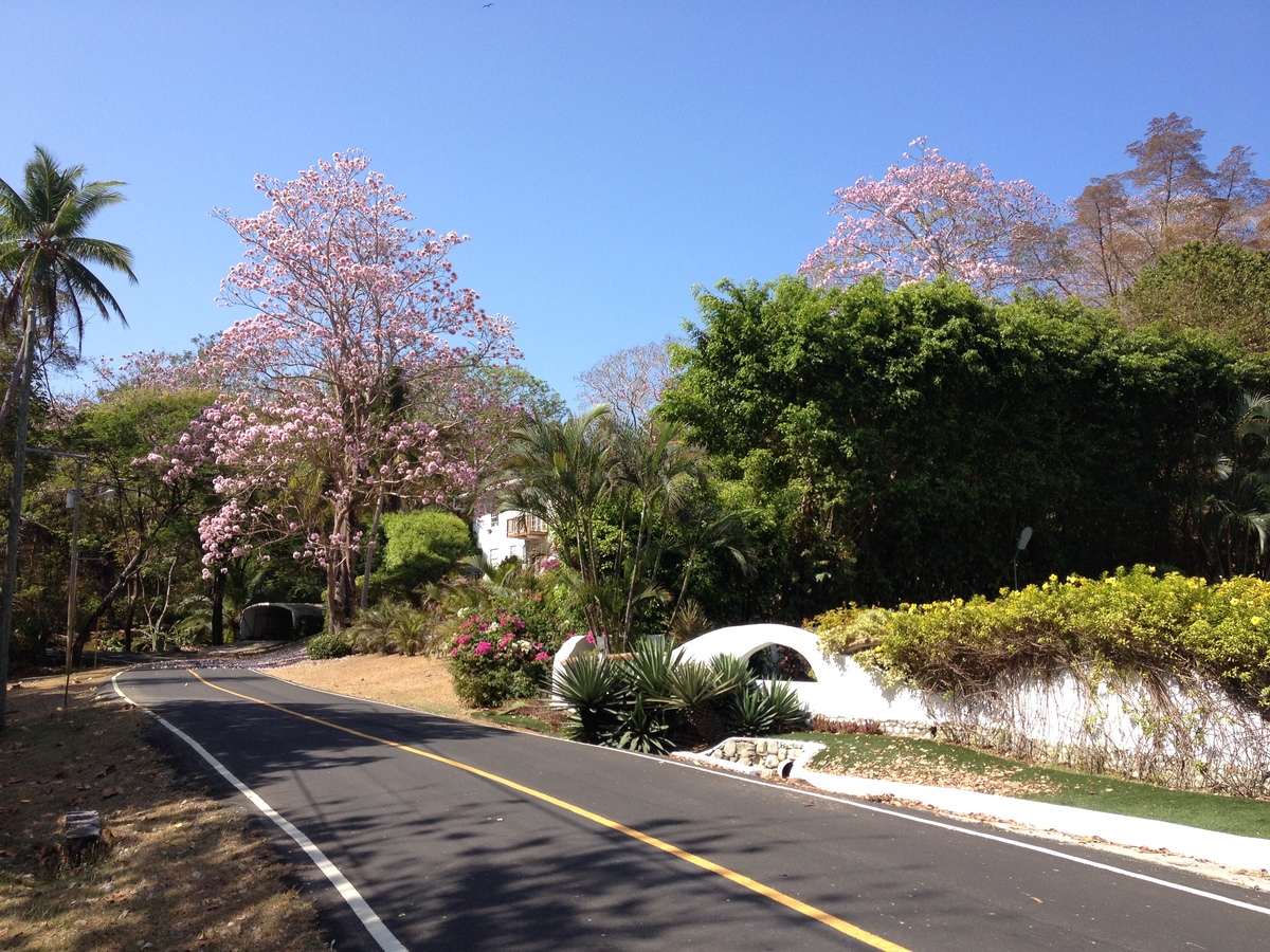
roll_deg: -0.1
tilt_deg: +4.1
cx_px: 635
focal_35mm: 35
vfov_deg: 40.7
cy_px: 476
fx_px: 1284
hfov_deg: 52.6
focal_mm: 4.28
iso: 50
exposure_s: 1/1022
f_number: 2.4
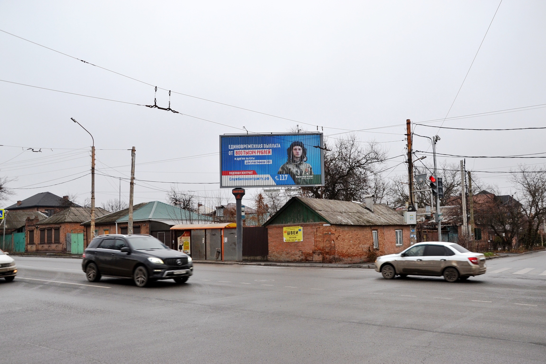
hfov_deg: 59.5
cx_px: 273
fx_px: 478
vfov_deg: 41.7
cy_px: 182
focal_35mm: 32
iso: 400
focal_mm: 21
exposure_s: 1/125
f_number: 5.6
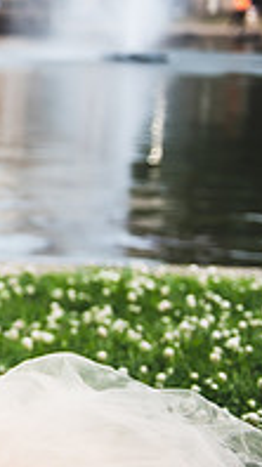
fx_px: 1139
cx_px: -377
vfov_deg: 23.1
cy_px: 152
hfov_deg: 11.0
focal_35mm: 92
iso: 160
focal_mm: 29
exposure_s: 1/250
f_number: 2.8
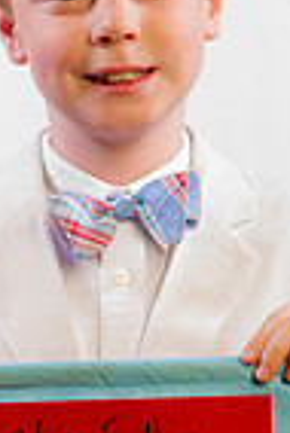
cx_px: 133
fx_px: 2362
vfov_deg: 10.5
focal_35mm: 196
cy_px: 320
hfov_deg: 7.0
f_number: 7.1
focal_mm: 62
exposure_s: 1/160
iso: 100
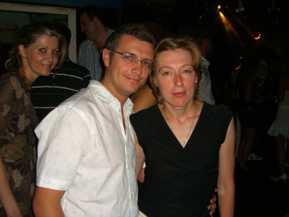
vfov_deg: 37.7
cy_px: 108
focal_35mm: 38
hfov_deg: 49.0
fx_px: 317
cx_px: 144
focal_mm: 7.9
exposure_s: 1/60
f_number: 2.8
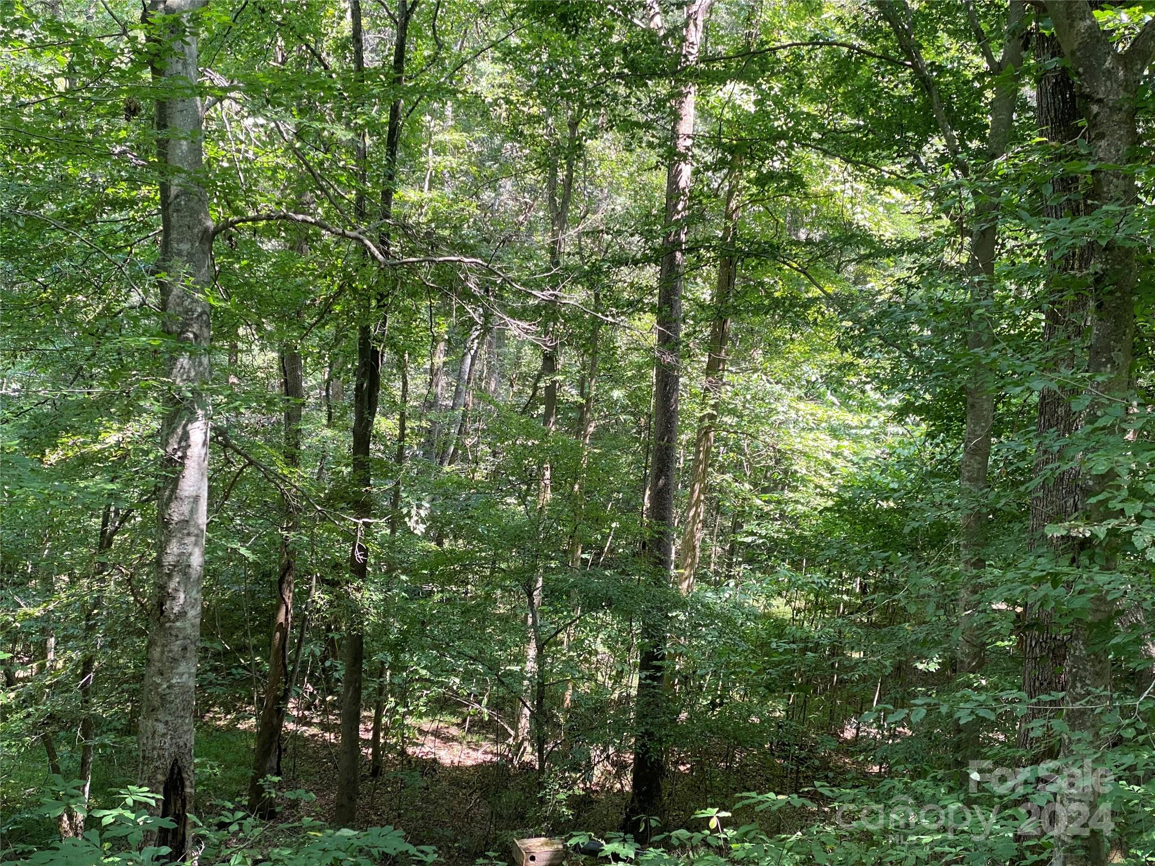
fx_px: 1735
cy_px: 433
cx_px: 578
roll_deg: -4.1
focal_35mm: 52
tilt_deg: -10.7
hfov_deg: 36.8
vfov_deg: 28.0
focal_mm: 6
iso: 80
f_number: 2
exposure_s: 1/121
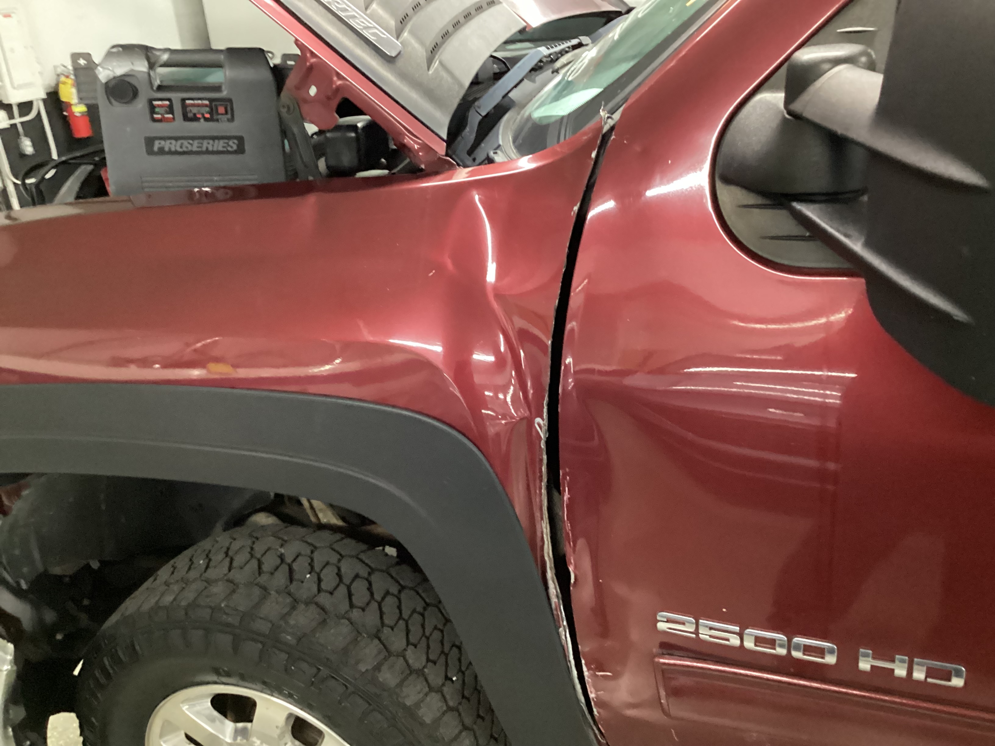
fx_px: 891
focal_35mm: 31
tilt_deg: -25.9
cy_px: 373
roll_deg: +4.8
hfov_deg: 58.4
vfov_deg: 45.4
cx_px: 498
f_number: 2.4
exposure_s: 1/25
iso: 800
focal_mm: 3.3
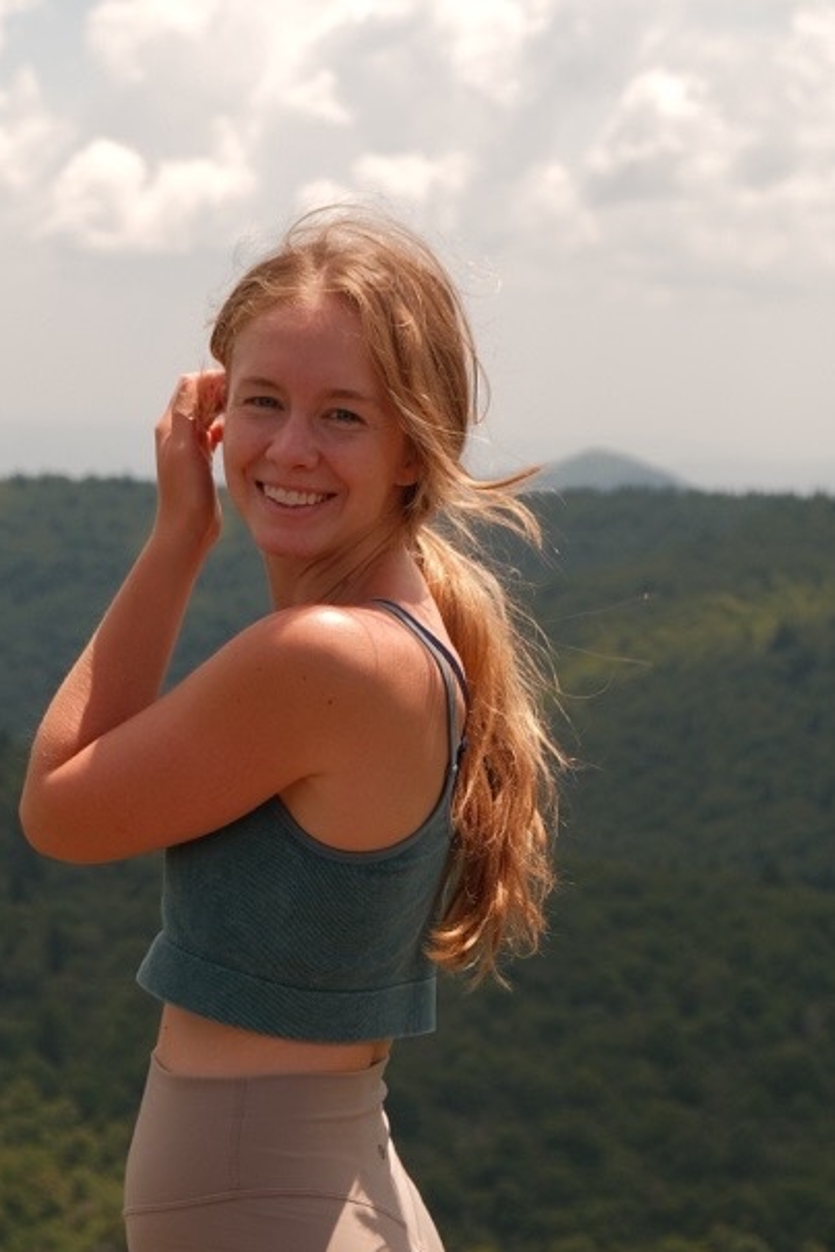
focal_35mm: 101
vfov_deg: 20.1
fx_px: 3514
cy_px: 843
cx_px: 488
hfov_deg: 13.5
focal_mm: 34.3
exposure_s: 1/1000
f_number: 4
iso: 100
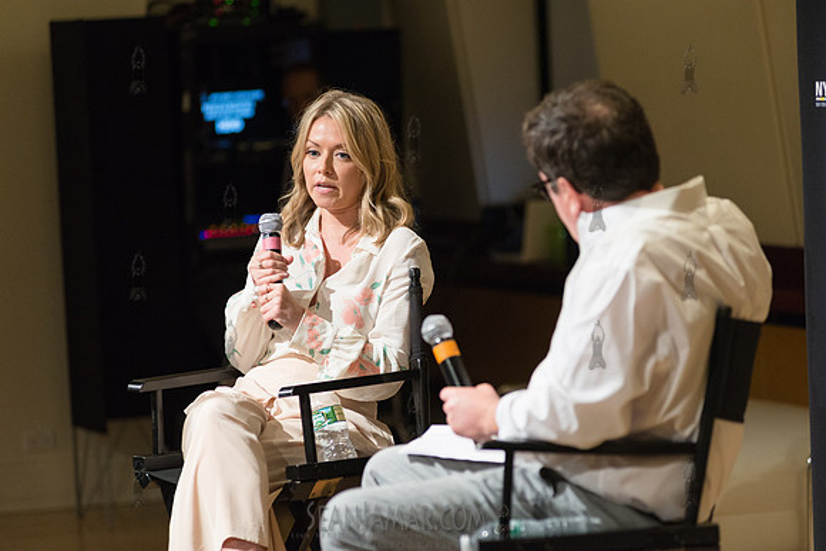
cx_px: 413
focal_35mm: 155
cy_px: 276
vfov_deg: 8.9
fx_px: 3557
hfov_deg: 13.2
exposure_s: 1/250
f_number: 4
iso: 2500
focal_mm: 155
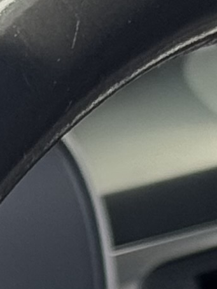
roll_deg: -2.0
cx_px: -311
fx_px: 3557
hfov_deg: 3.4
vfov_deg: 4.5
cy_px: 713
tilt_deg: -31.5
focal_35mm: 426
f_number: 1.78
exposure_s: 1/171
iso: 80
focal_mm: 6.76
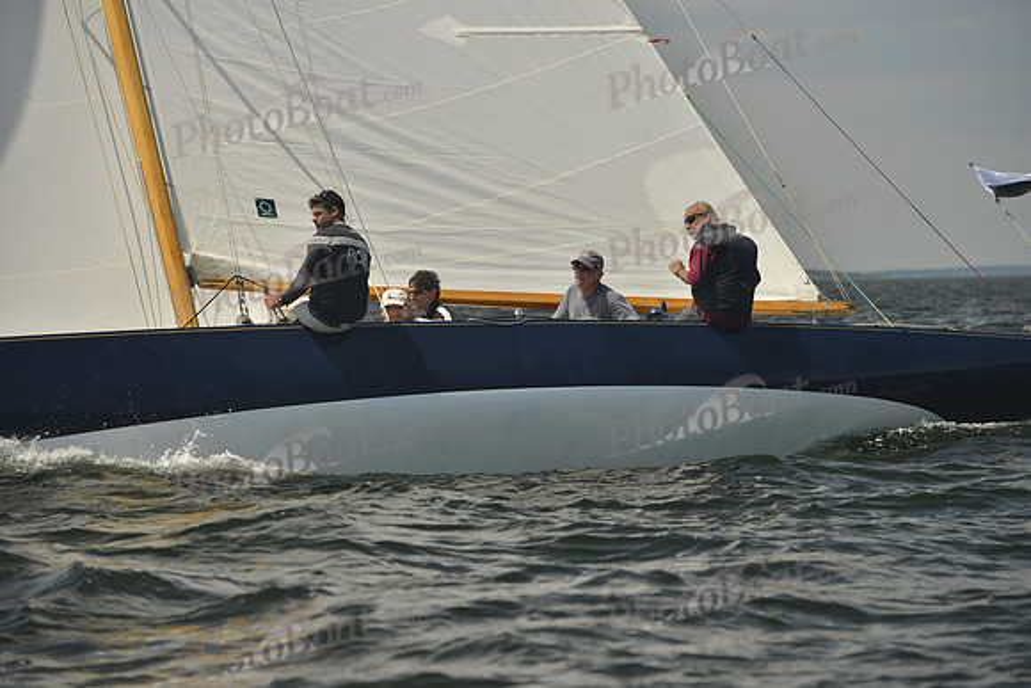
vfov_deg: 7.9
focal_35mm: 175
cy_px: 344
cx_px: 516
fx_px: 5013
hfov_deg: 11.7
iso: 280
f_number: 7.1
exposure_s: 1/800
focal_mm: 175
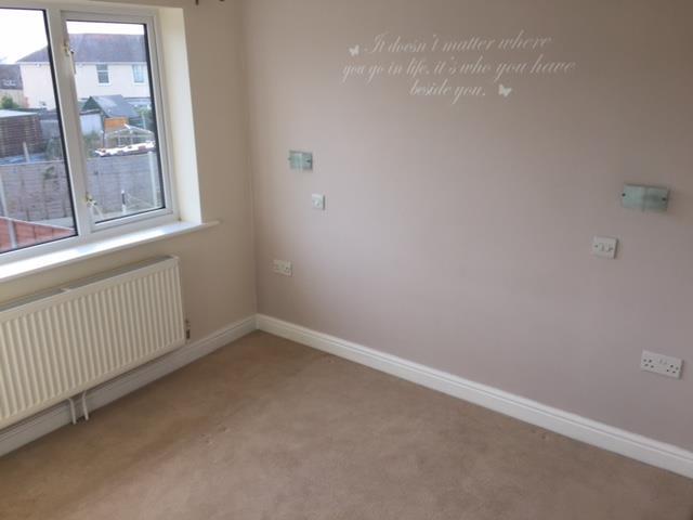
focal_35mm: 29
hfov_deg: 61.7
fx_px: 581
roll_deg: +0.8
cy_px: 260
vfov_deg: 48.2
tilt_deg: -18.6
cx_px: 346
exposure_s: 1/100
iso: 32
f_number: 2.2
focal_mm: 4.15
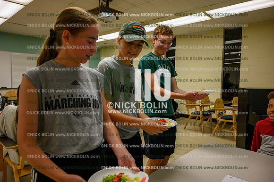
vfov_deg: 53.1
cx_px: 137
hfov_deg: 73.8
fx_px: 183
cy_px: 91
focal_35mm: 24
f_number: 4.5
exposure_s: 1/400
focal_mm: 24
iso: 1600
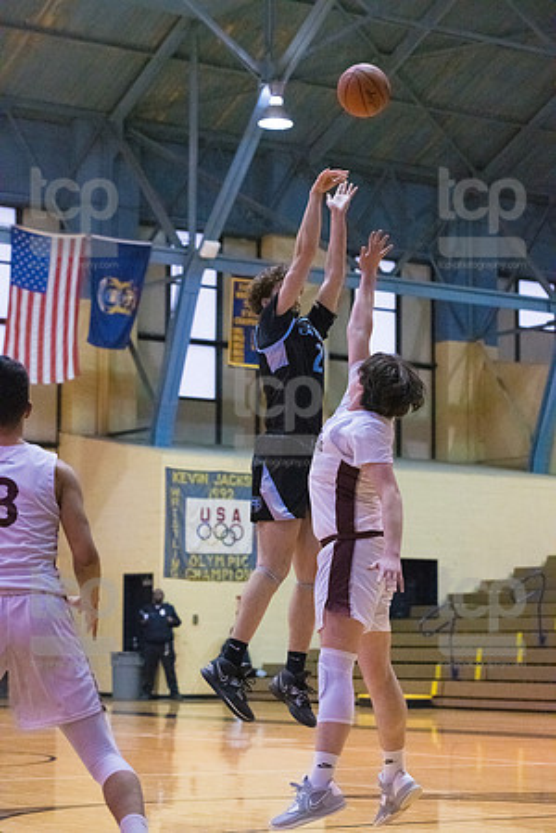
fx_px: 2131
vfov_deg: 22.1
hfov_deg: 14.9
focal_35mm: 92
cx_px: 278
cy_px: 416
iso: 10000
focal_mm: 92
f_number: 4.5
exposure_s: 1/800
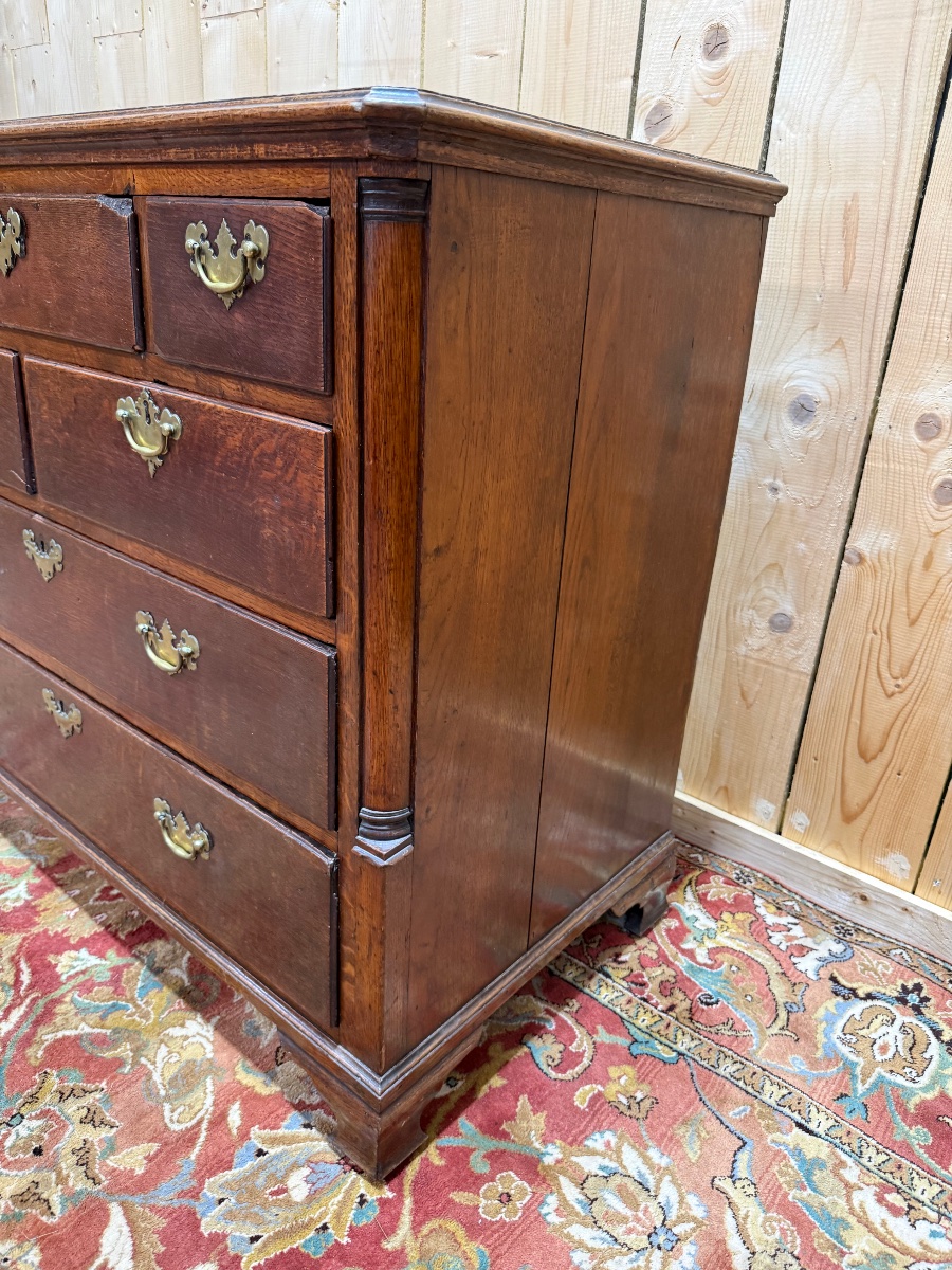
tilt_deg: -22.2
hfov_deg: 56.8
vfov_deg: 71.6
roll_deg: -3.3
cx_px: 476
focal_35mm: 24
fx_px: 880
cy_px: 635
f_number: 1.78
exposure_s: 1/50
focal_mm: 6.76
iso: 320
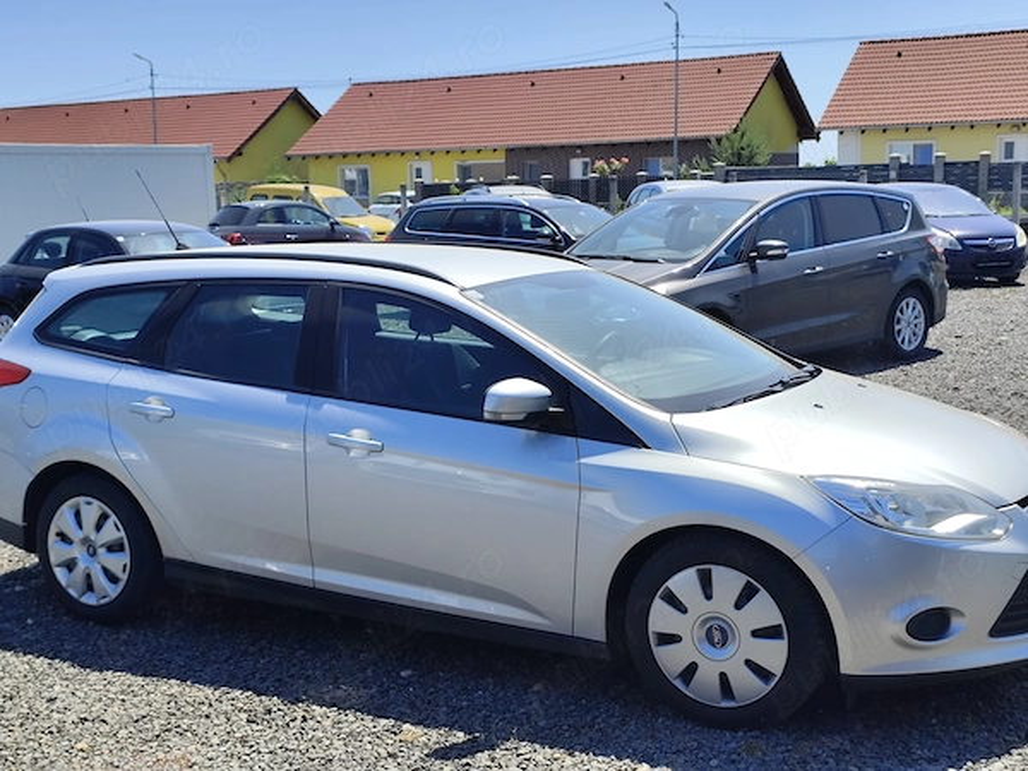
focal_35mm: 46
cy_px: 386
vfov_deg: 31.5
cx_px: 514
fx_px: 1366
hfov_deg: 41.2
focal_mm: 6.19
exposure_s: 1/1623
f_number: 1.65
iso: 50
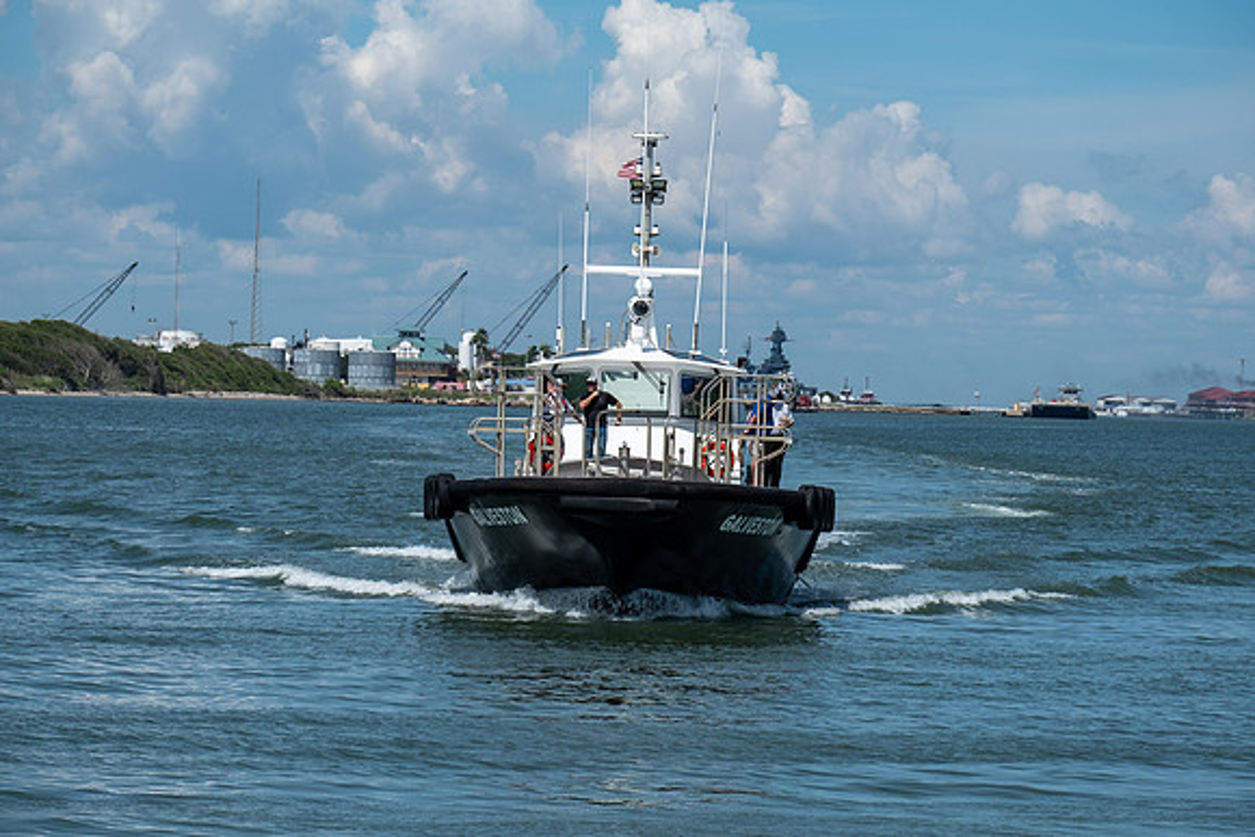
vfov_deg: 8.7
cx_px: 628
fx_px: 5474
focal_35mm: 157
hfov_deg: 13.1
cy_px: 418
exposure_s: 1/1400
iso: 200
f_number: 5.6
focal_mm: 104.9
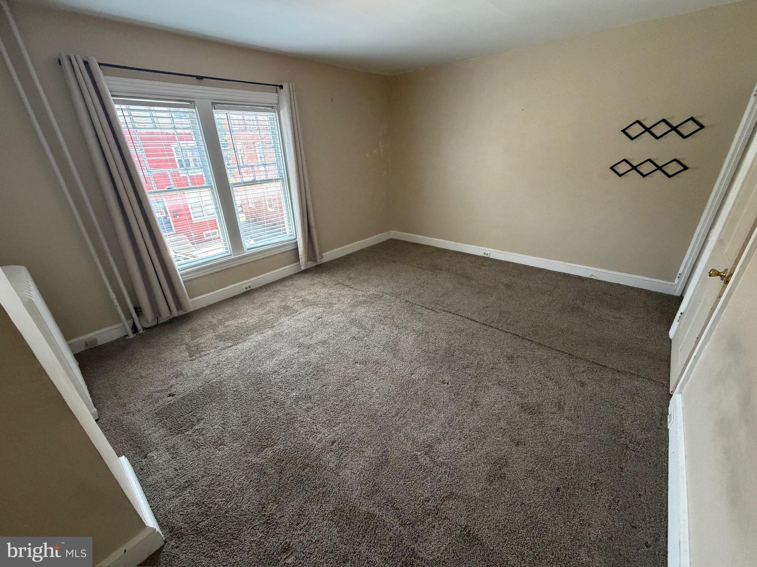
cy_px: 284
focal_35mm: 14
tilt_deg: -24.5
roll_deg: +2.3
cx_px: 378
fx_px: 306
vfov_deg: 85.7
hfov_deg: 102.1
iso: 320
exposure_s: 1/119
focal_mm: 2.22
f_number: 2.2
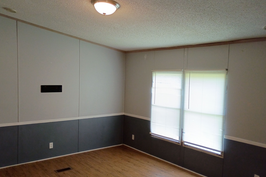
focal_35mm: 32
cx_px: 126
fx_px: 236
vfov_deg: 41.1
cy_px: 94
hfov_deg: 58.7
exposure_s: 1/60
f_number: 1.8
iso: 197
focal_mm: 4.27
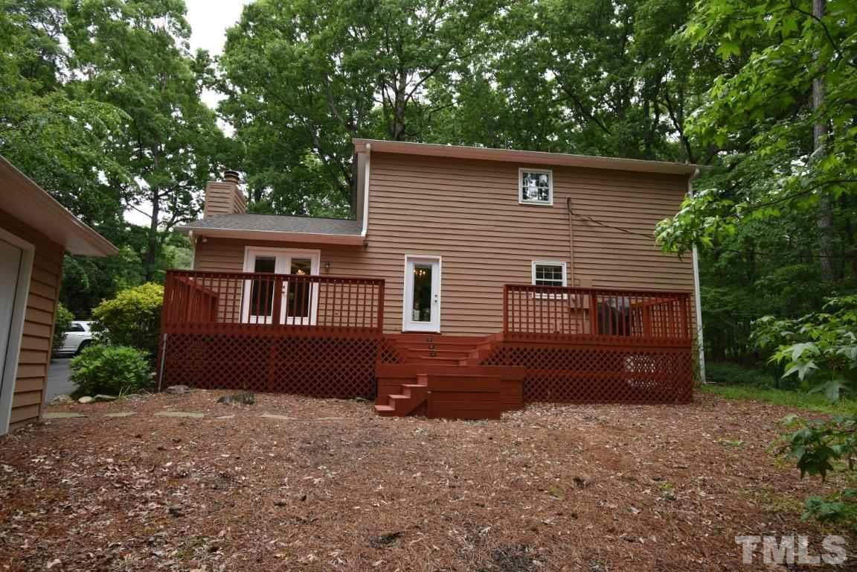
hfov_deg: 81.2
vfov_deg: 59.5
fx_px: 500
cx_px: 428
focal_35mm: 21
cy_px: 286
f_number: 5.6
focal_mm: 14
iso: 360
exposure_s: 1/250
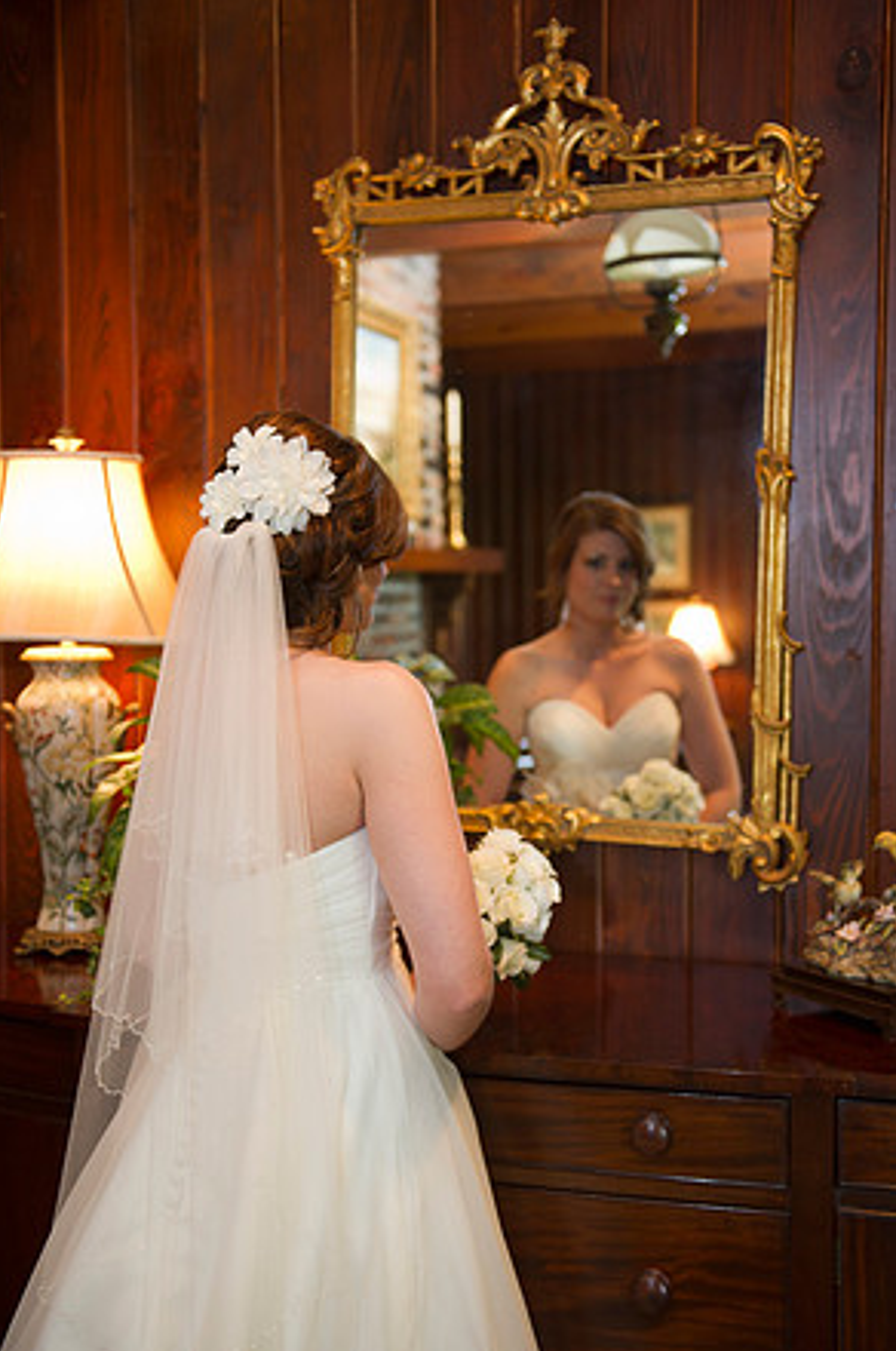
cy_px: 688
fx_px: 1610
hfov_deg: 31.1
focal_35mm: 43
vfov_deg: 45.5
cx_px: 440
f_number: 2.8
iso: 1250
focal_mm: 42
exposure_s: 1/80
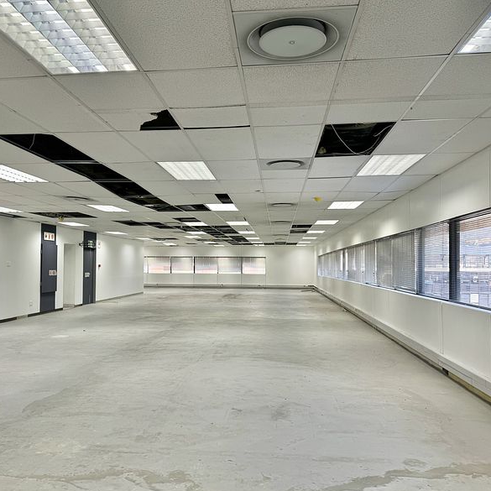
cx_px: 223
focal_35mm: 29
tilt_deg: +2.1
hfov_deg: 55.5
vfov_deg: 55.6
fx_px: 465
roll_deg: -0.7
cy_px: 251
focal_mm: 6.76
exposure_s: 1/100
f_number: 1.78
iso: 80
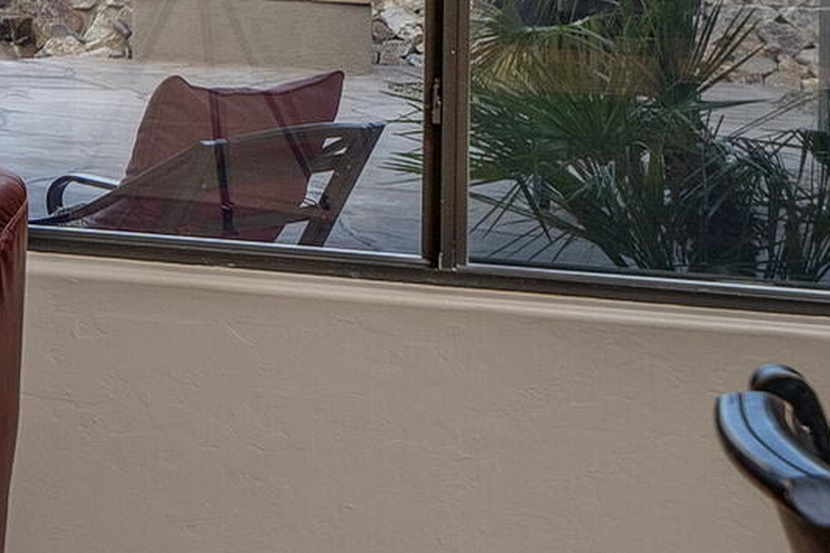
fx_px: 2420
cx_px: -1168
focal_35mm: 105
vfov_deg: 12.6
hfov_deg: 13.8
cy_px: -190
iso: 200
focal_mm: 20
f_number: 5
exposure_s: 1/160
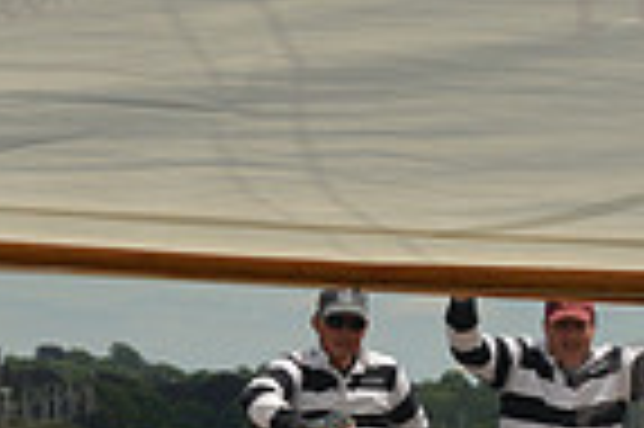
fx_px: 7255
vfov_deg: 3.4
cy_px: 633
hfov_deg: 5.1
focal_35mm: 406
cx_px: 333
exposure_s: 1/800
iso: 400
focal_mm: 100
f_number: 9
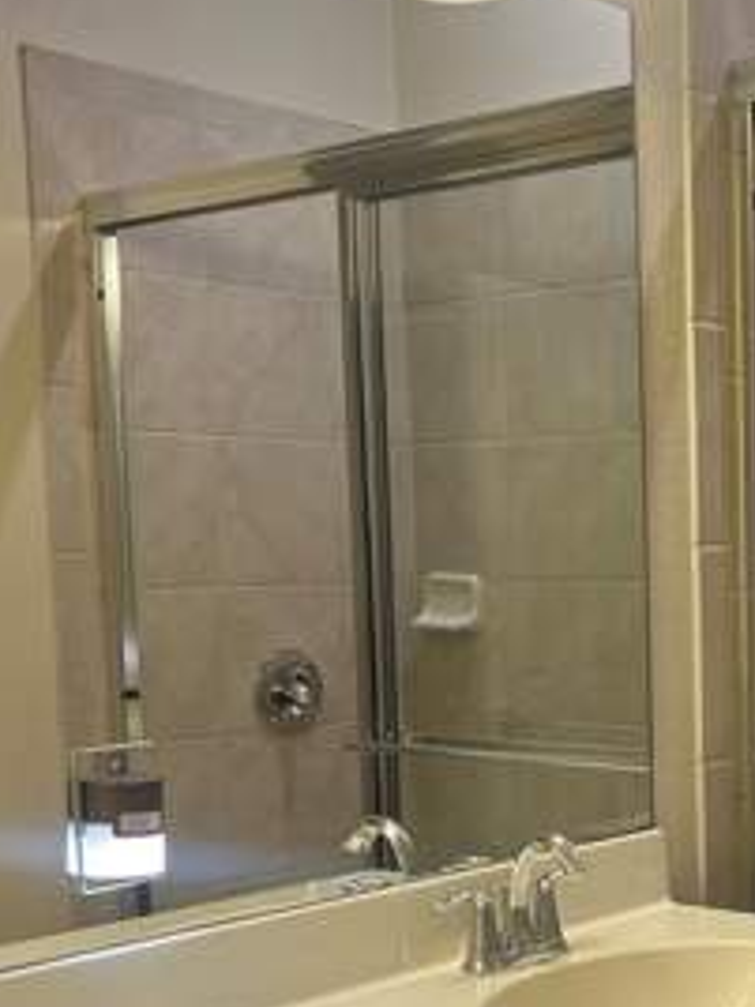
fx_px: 1803
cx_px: 778
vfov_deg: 30.8
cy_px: 721
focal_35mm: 62
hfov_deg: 22.6
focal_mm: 5.7
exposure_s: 1/60
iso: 64
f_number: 1.5
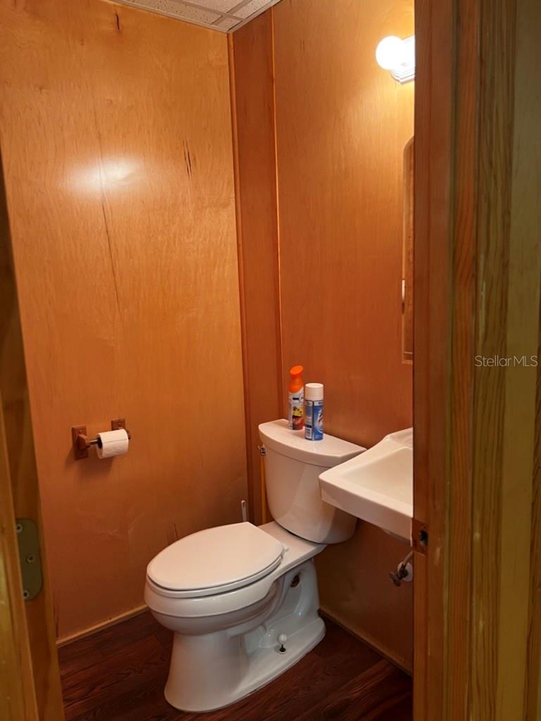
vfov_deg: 67.3
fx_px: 541
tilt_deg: -8.9
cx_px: 270
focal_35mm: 26
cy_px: 360
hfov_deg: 53.1
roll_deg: +2.4
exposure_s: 1/60
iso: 160
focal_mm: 5.7
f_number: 1.5
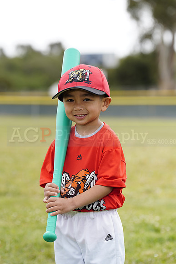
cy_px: 132
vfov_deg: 11.7
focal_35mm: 176
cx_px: 88
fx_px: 1290
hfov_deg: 7.8
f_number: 5.6
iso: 100
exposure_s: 1/250
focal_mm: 176
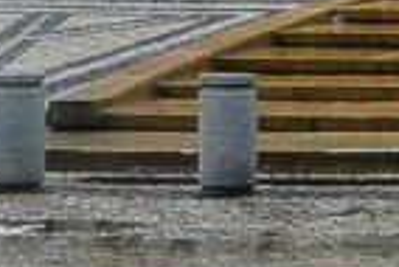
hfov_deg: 8.6
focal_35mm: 238
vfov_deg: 5.3
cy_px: -668
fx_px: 2640
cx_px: 315
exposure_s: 1/200
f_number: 3.8
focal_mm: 12.5
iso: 200
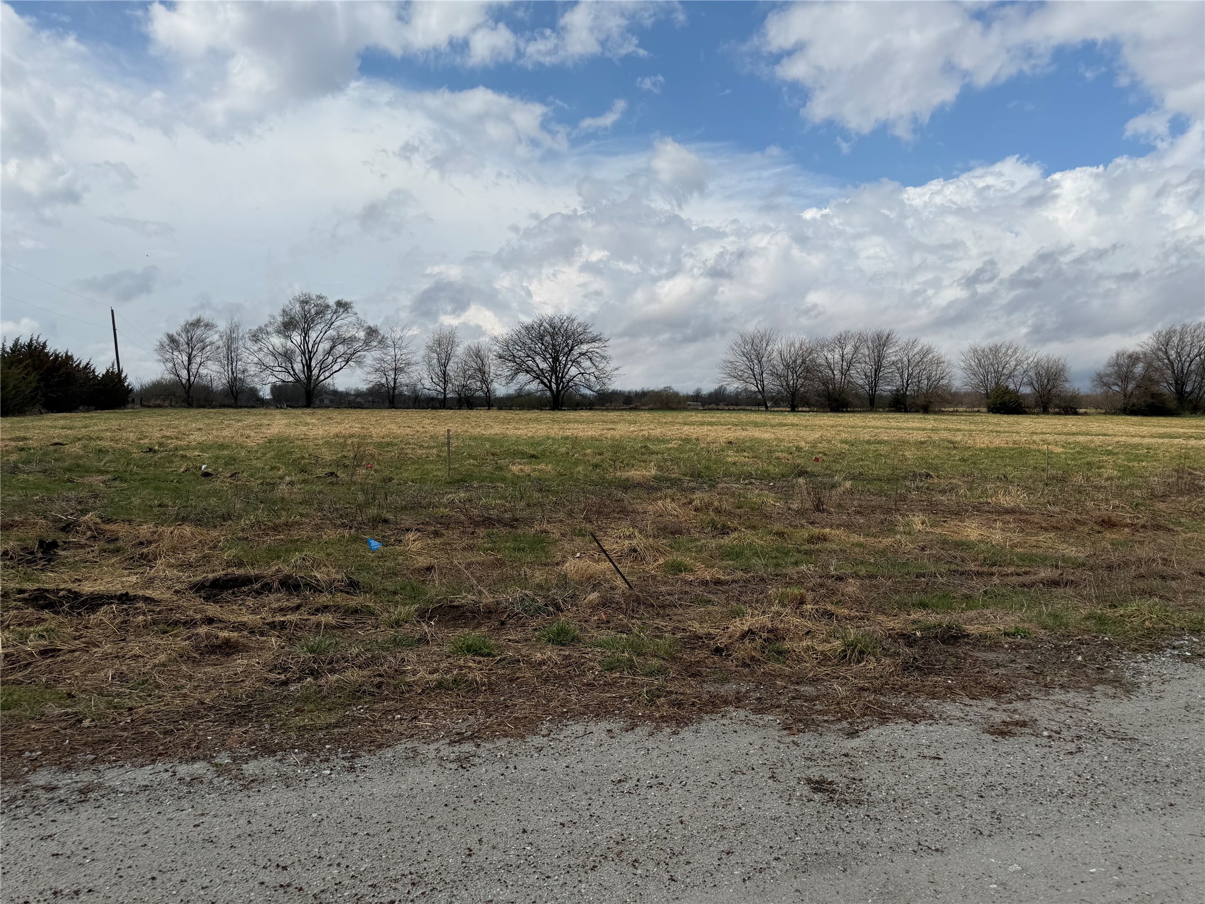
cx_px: 602
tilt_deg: -4.0
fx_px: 835
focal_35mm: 24
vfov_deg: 56.8
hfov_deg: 71.6
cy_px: 452
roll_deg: +0.2
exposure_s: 1/9091
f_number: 1.78
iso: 80
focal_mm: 6.76
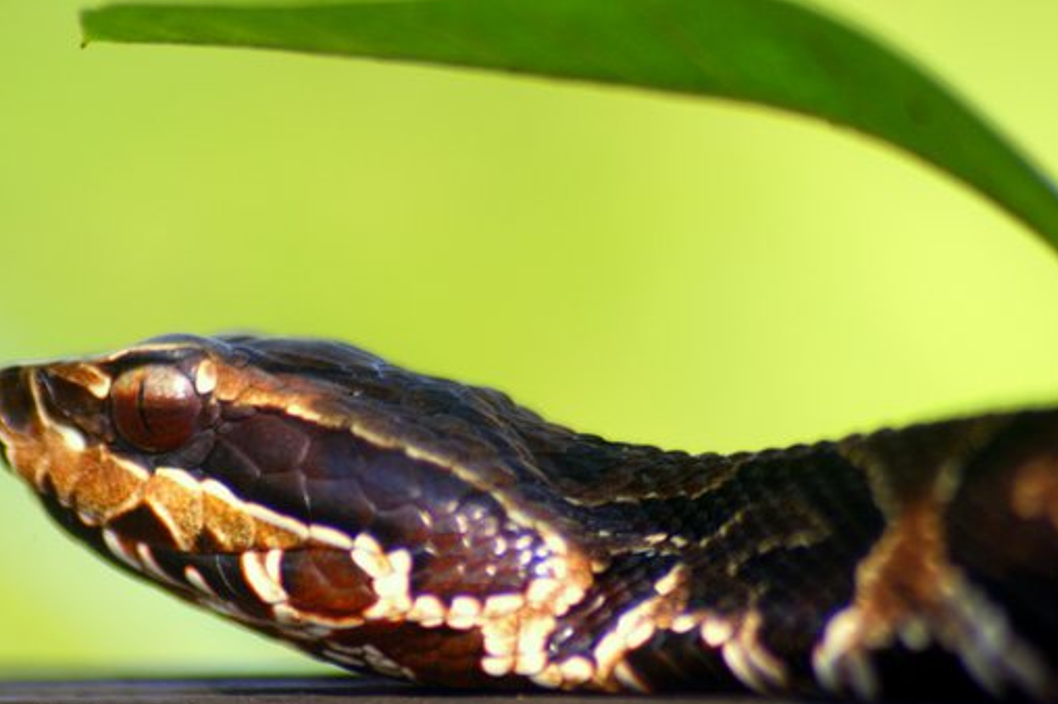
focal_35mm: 532
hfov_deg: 3.9
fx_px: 15624
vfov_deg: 2.6
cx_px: 475
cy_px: 350
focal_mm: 300
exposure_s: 1/100
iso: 400
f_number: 5.6
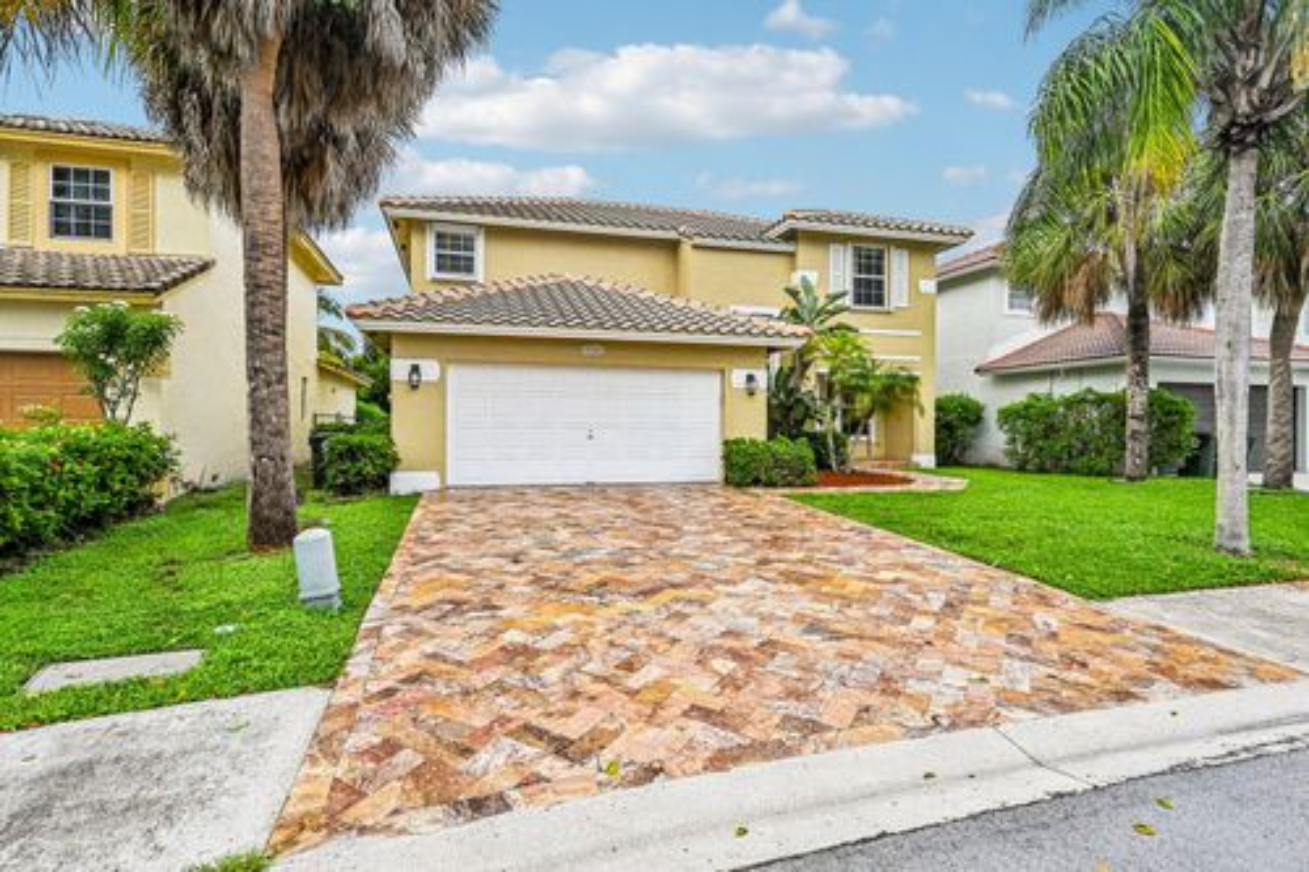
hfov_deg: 90.0
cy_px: 436
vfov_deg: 67.3
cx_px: 654
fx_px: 654
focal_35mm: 18
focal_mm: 18
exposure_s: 1/4000
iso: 4000
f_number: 8
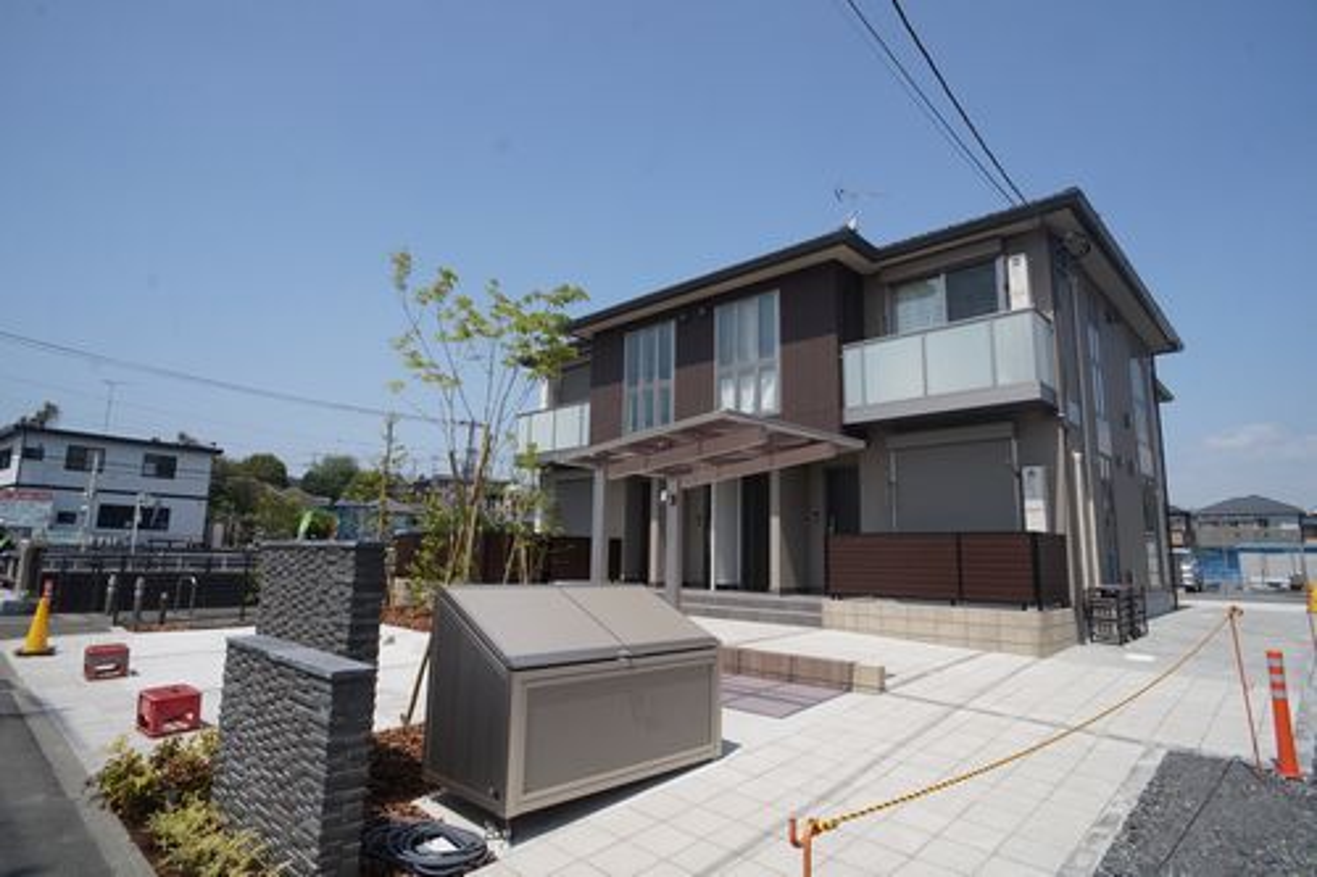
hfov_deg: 73.8
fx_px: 878
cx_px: 658
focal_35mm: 24
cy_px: 438
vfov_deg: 53.1
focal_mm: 16
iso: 400
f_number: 11
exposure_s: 1/500
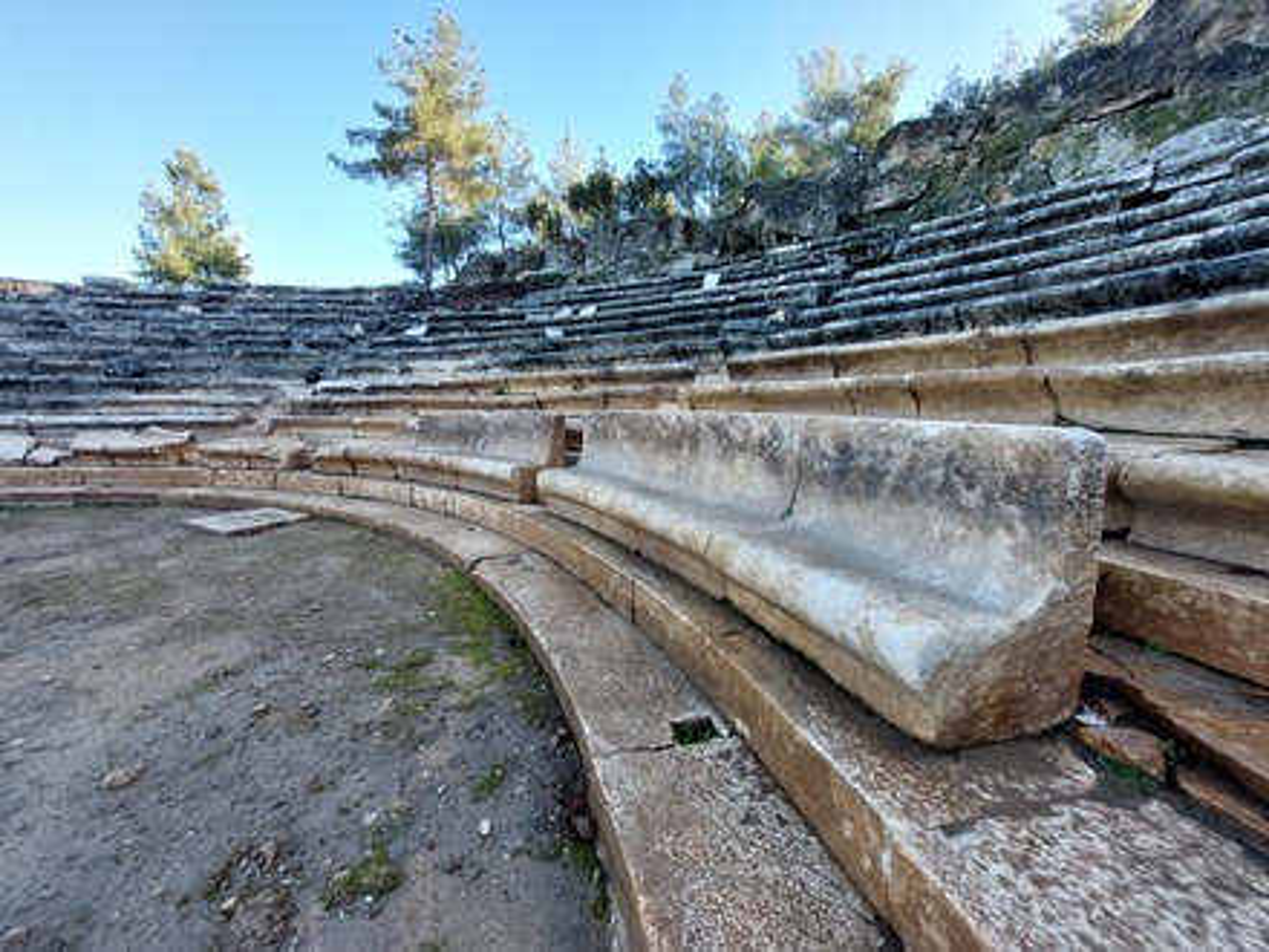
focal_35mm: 13
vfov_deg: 89.9
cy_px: 476
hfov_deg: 106.2
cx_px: 634
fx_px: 477
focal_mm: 1.74
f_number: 2.2
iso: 50
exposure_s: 1/177
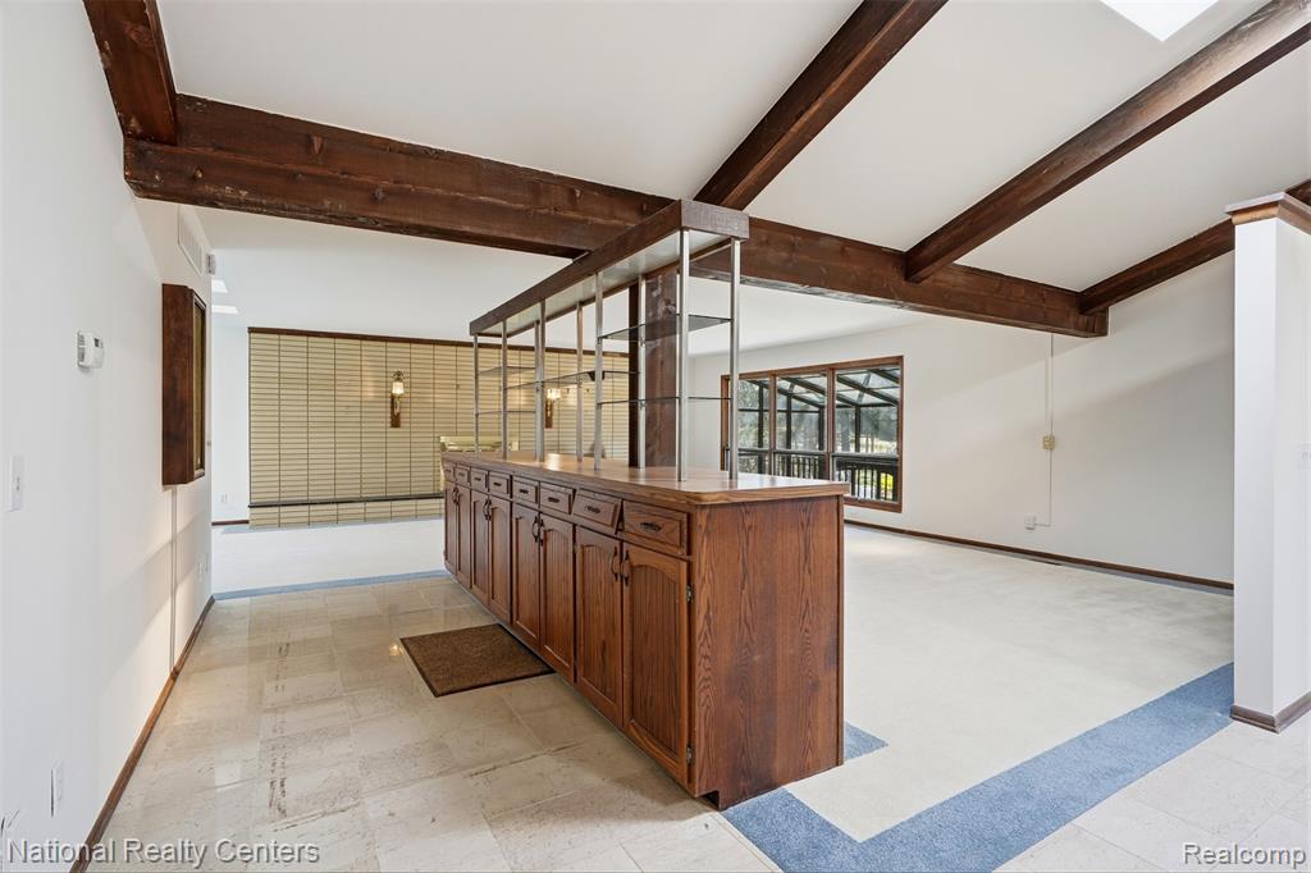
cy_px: 436
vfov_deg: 70.4
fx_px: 619
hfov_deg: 93.3
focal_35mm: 17
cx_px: 656
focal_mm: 17
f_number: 8
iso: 250
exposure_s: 1/160
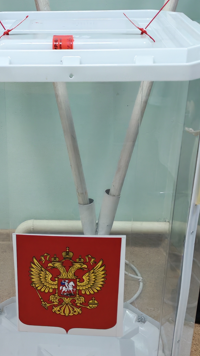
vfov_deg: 36.0
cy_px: 191
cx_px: 24
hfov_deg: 20.4
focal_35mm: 58
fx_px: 547
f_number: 1.9
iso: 2000
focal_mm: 6.12
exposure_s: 1/100
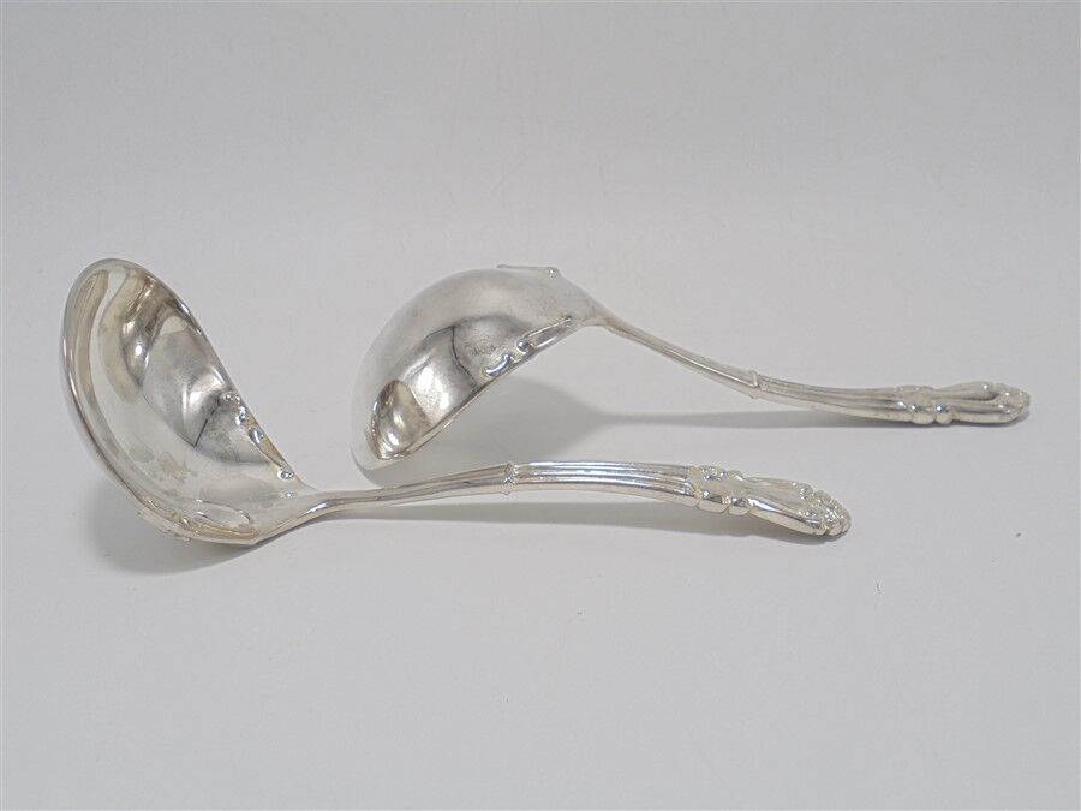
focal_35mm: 38
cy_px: 406
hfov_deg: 49.0
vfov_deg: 37.7
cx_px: 540
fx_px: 1187
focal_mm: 6.9
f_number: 4.2
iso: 100
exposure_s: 1/80
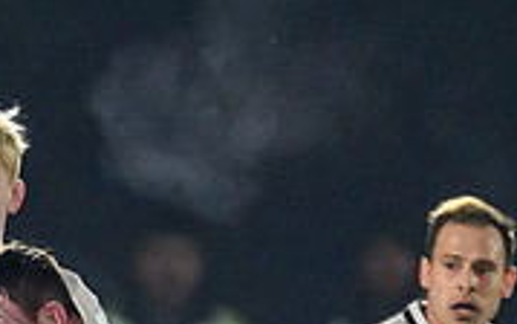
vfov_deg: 0.4
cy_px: 787
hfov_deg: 0.6
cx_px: -400
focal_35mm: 3364
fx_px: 47413
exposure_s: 1/1250
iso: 5000
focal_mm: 560
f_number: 4
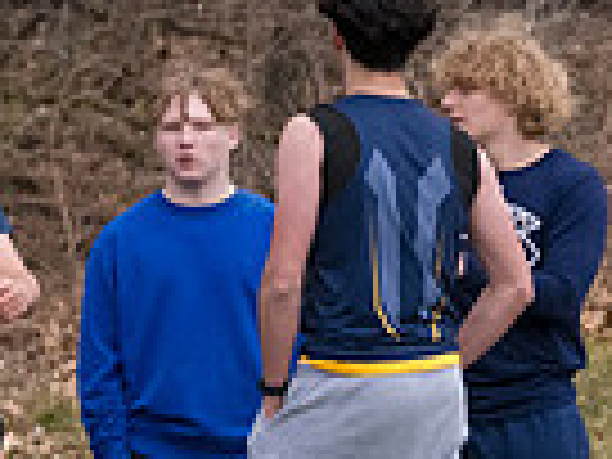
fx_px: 13295
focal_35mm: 752
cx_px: 904
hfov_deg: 2.6
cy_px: 374
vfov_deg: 2.0
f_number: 5
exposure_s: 1/2000
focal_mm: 122
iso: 2000
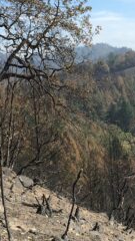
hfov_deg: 15.2
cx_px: 104
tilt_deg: -4.1
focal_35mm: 79
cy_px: 113
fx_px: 503
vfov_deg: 26.8
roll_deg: +2.8
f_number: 2.2
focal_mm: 4.15
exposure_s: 1/827
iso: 25
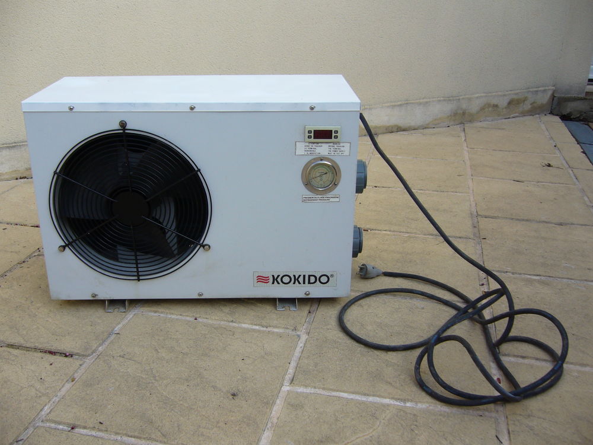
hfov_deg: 52.6
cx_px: 296
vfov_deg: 40.7
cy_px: 222
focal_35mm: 35
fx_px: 600
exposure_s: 1/250
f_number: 2.8
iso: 80
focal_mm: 5.8
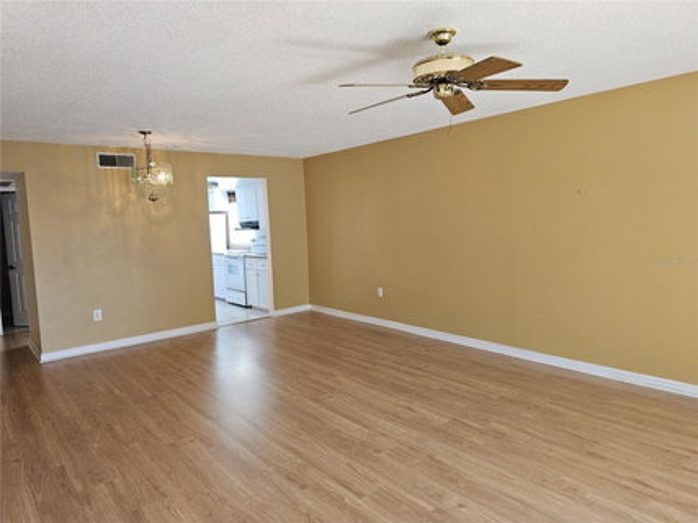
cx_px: 349
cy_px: 262
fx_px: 464
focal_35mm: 23
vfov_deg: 58.9
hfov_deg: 73.9
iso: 100
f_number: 1.7
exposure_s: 1/60
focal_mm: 6.3
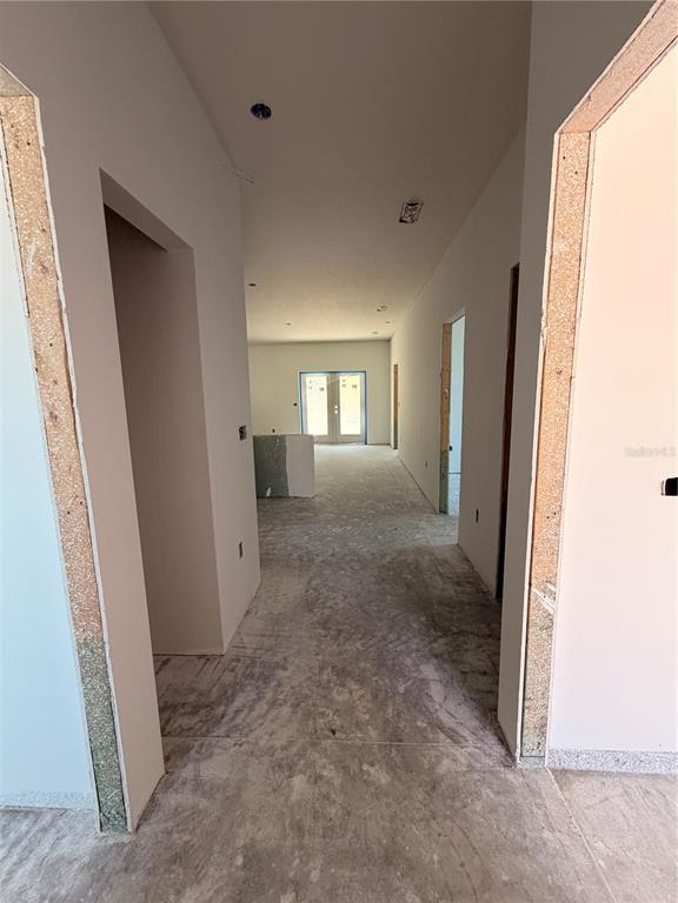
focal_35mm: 14
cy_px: 452
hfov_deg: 85.7
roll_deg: +1.3
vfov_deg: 102.1
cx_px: 339
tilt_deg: -8.0
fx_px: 366
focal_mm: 2.22
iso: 250
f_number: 2.2
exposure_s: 1/121
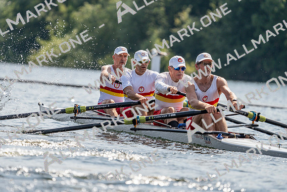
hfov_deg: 5.2
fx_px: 3166
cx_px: 144
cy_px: 96
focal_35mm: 397
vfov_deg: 3.5
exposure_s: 1/1600
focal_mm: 397
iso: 200
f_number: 6.3
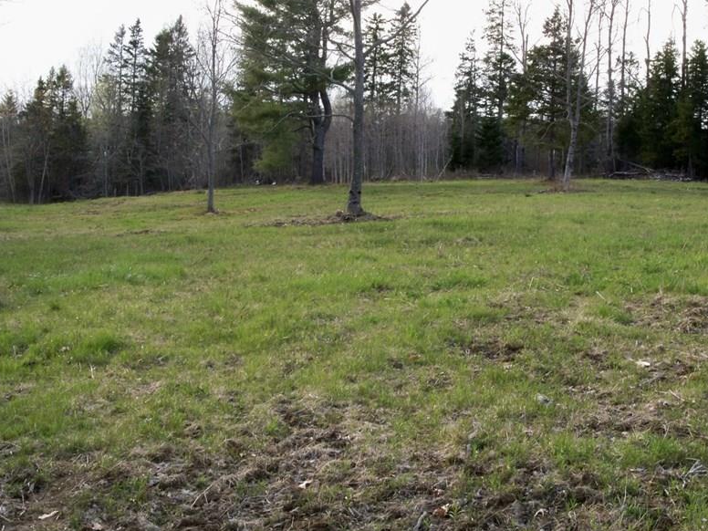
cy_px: 234
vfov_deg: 22.2
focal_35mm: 66
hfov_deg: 29.4
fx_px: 1350
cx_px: 394
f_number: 9
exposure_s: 1/30
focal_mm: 8.8
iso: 100
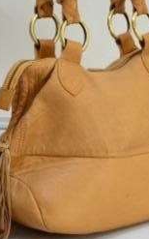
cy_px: 82
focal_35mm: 144
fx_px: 937
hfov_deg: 9.1
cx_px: 90
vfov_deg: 14.5
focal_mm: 52
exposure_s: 1/80
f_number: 5
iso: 1000
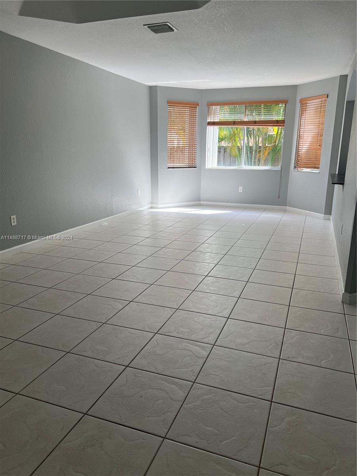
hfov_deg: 53.1
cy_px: 238
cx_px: 178
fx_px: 358
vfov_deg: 67.3
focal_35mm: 26
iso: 40
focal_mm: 5.7
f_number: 1.5
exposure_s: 1/243
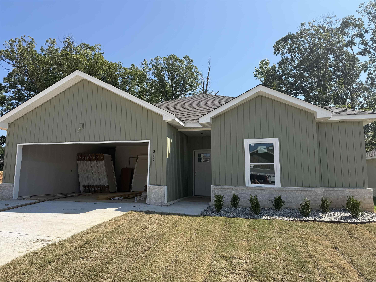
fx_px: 261
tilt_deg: +8.8
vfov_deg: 56.8
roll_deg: -1.3
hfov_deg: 71.6
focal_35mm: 24
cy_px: 141
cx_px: 188
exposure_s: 1/4167
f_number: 1.78
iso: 80
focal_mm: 6.76
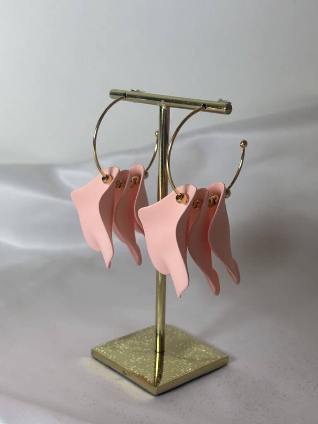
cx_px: 159
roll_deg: -2.8
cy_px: 212
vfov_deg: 36.8
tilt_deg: -18.3
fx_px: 637
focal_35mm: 52
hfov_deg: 28.0
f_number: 1.6
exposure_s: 1/236
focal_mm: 5.96
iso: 32
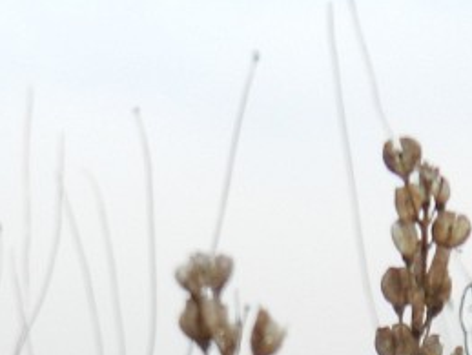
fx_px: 2021
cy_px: 757
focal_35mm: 148
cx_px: 259
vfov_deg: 9.3
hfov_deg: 13.3
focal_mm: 5.6
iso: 160
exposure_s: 1/320
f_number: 3.7
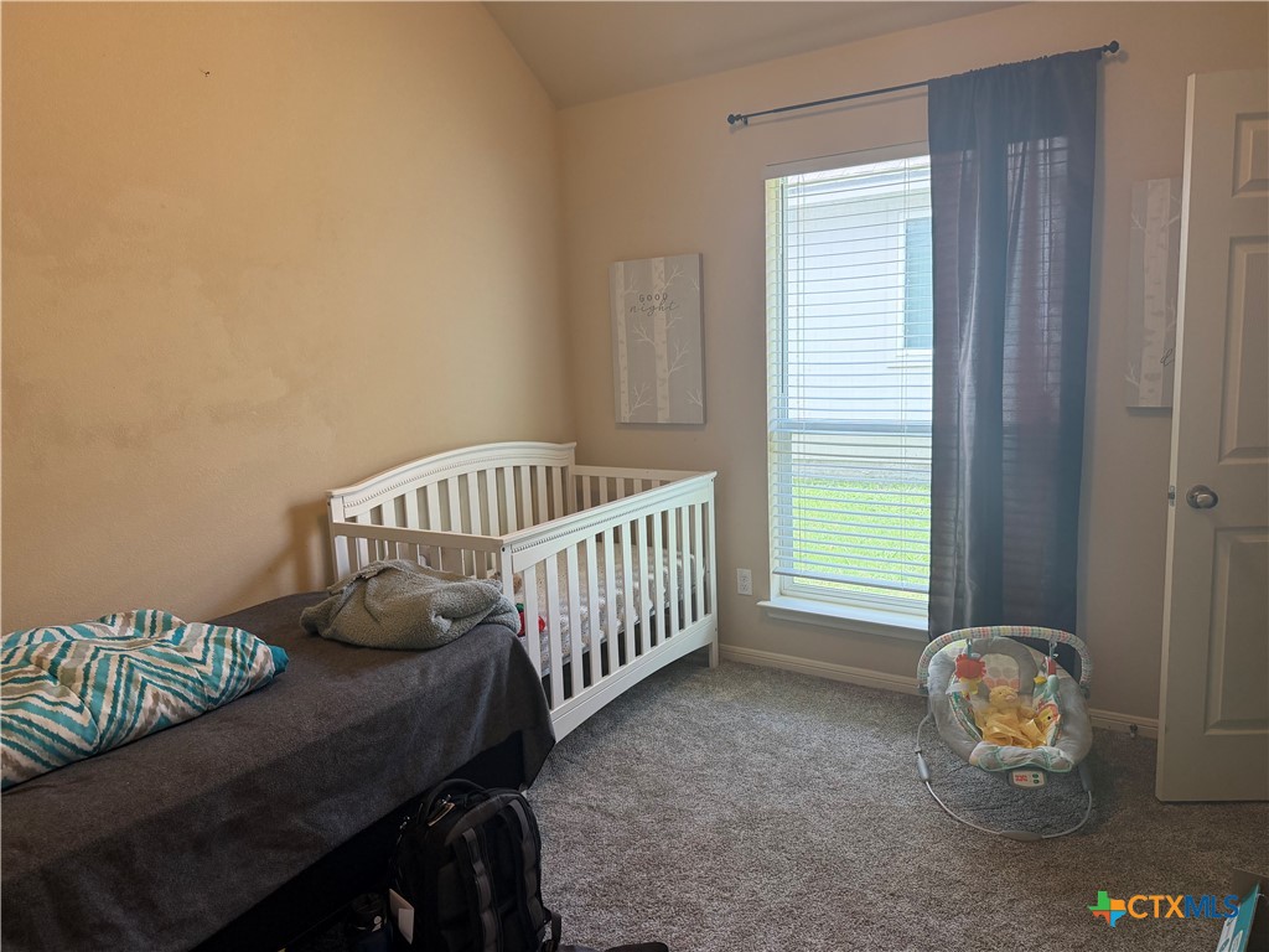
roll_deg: +2.2
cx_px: 634
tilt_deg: -8.4
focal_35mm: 24
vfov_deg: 56.8
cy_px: 476
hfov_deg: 71.6
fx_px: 880
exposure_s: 1/153
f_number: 1.78
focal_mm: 6.76
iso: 200
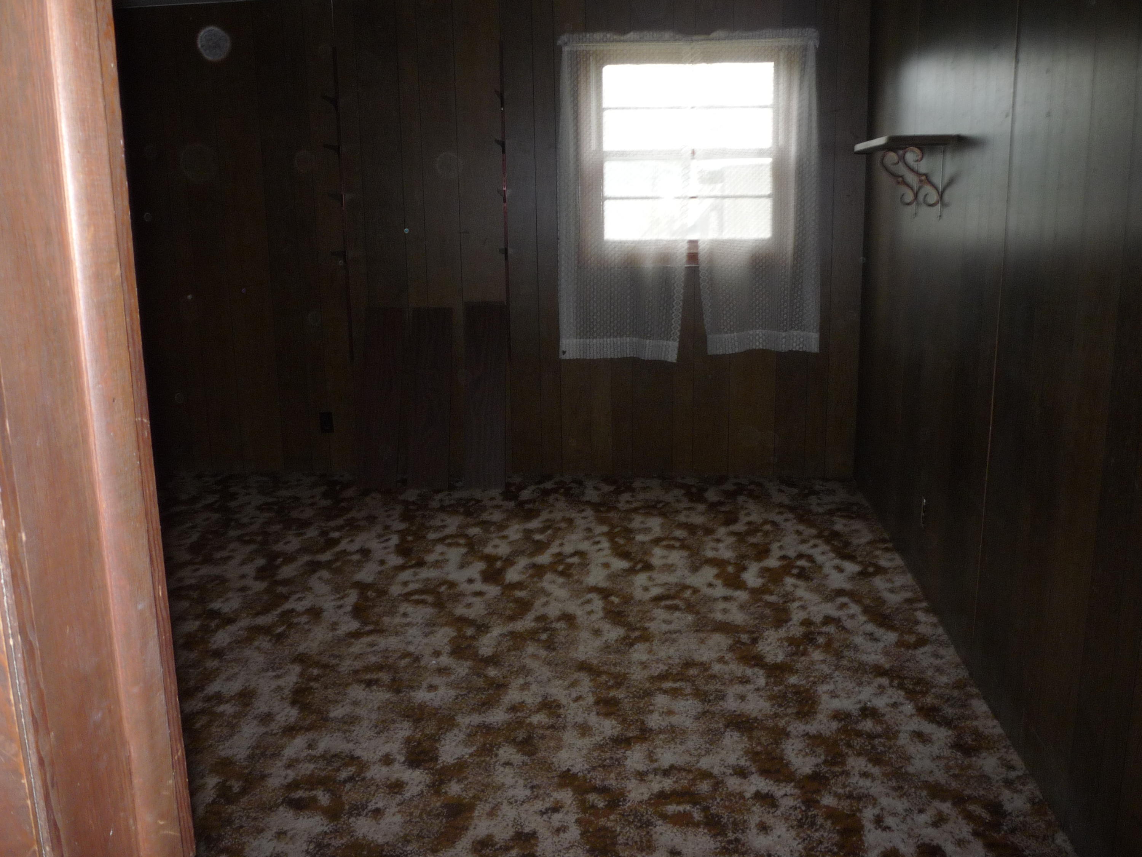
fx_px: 1056
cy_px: 428
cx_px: 571
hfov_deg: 56.8
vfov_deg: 44.2
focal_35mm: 32
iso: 125
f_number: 3.3
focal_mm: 5.2
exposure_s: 1/8
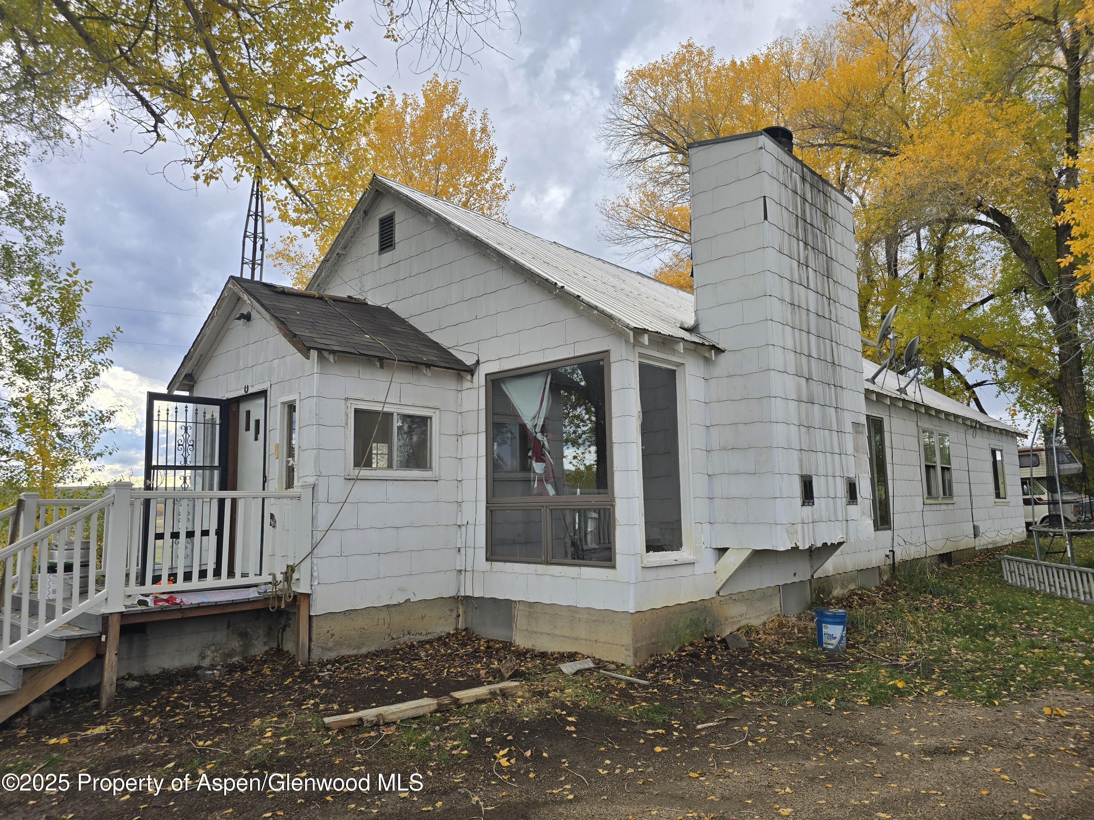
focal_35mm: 23
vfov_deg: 58.9
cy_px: 410
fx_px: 727
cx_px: 547
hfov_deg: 73.9
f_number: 1.7
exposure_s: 1/291
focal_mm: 6.3
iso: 12
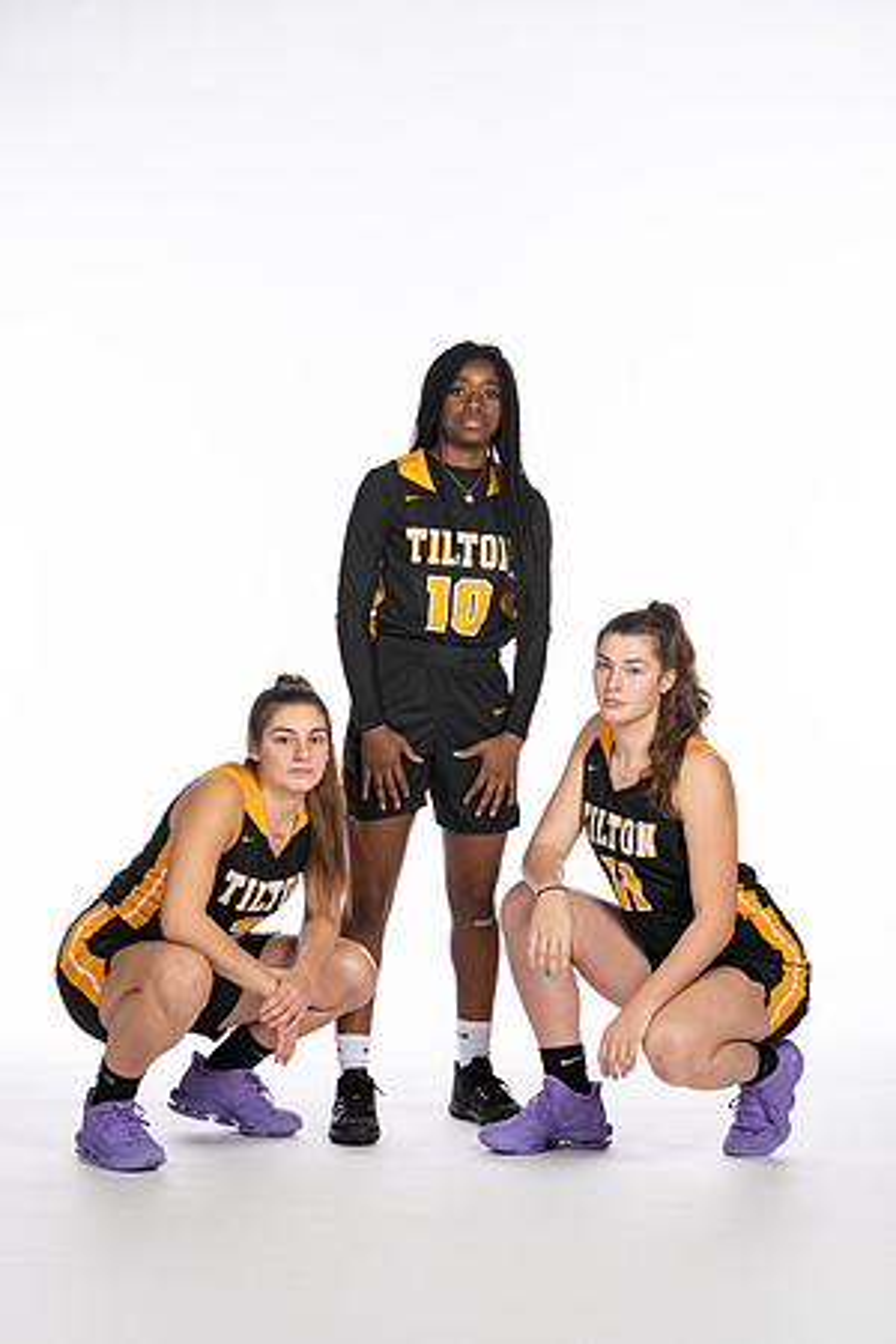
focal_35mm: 105
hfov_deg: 13.0
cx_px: 448
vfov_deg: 19.5
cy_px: 672
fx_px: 3920
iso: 100
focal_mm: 70
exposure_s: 1/100
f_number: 5.6
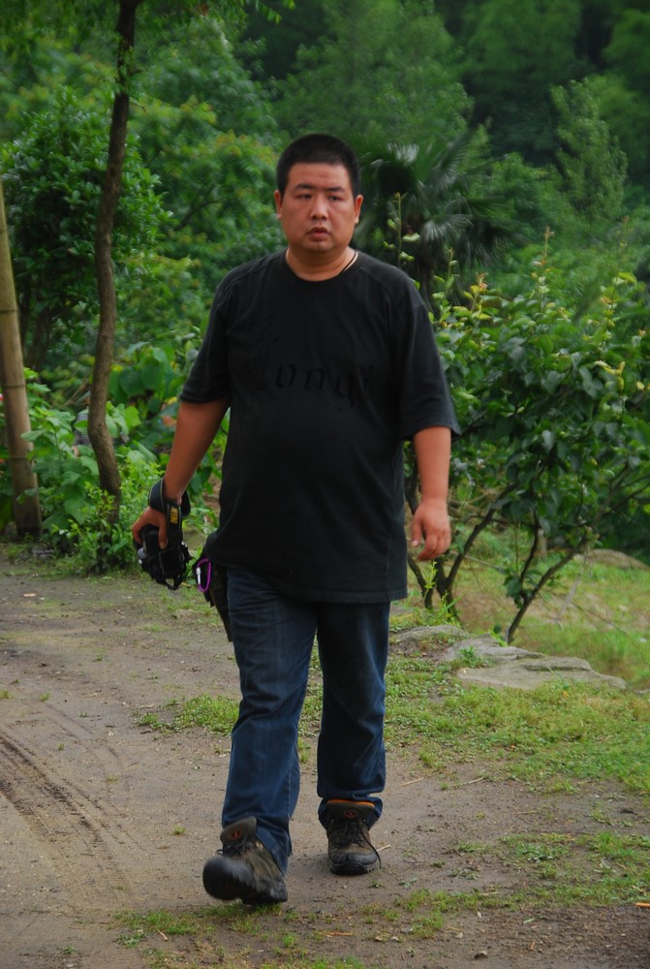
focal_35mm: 120
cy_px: 484
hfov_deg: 11.5
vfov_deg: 17.0
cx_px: 325
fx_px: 3235
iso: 100
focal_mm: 80
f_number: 5.6
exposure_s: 1/60
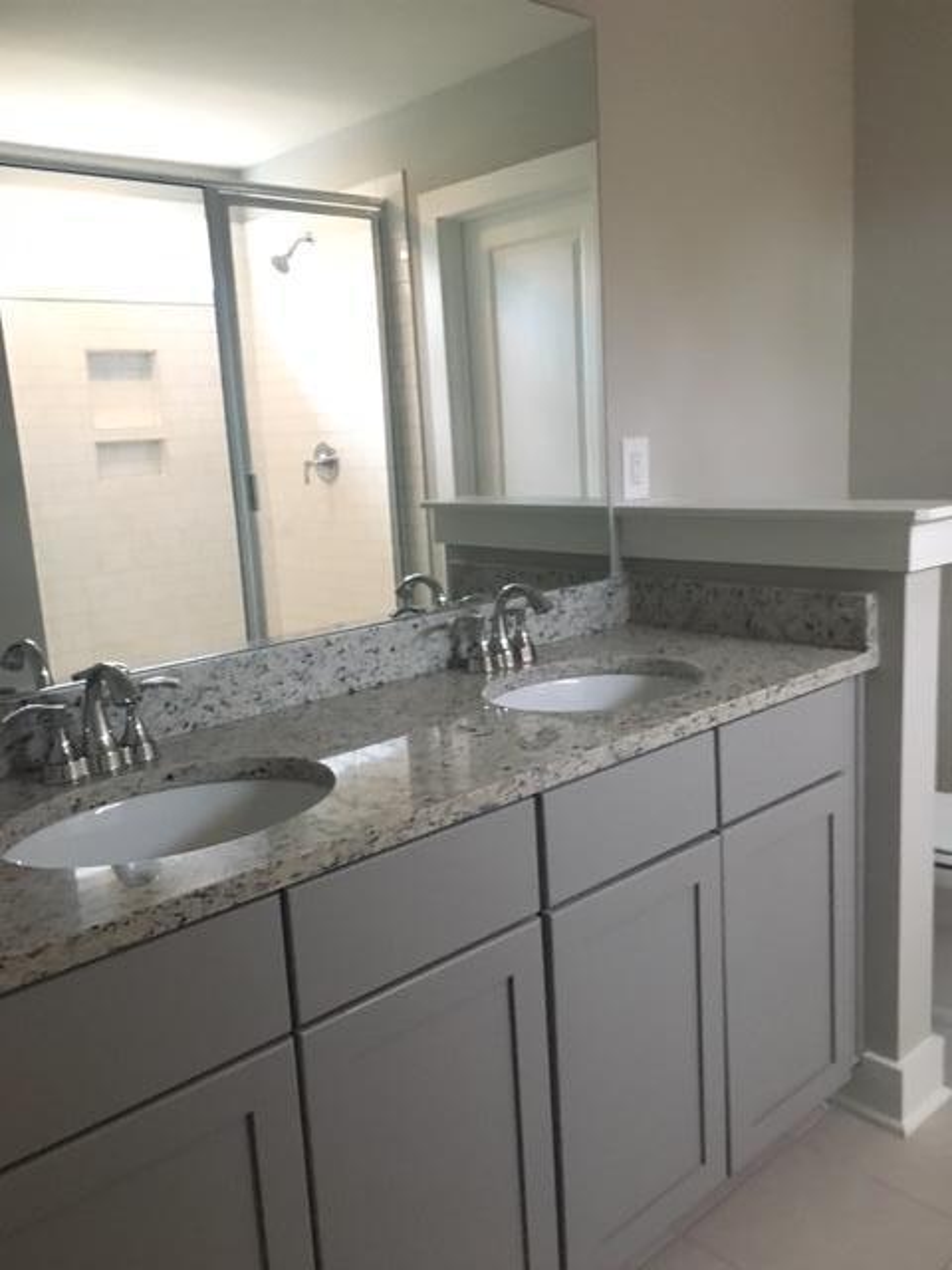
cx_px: 476
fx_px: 1063
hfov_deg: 48.2
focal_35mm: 29
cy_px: 635
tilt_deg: -10.4
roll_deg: +1.7
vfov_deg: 61.7
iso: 320
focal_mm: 4.15
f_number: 2.2
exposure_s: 1/15
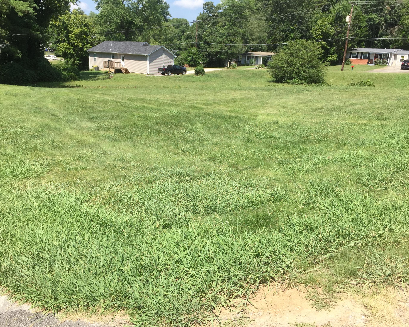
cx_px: 207
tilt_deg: -15.1
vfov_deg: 47.1
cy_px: 163
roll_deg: -1.8
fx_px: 375
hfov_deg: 57.2
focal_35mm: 31
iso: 32
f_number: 2.2
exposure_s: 1/1163
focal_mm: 4.15
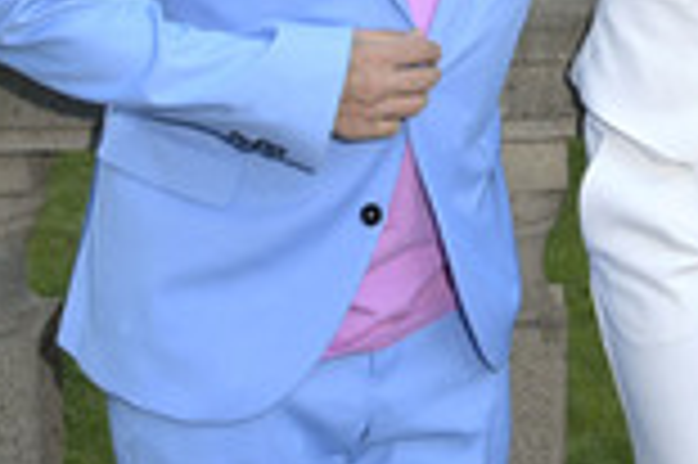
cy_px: -95
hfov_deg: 20.6
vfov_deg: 14.7
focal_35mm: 90
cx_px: 916
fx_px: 1743
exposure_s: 1/125
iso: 1250
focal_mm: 31
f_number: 5.6
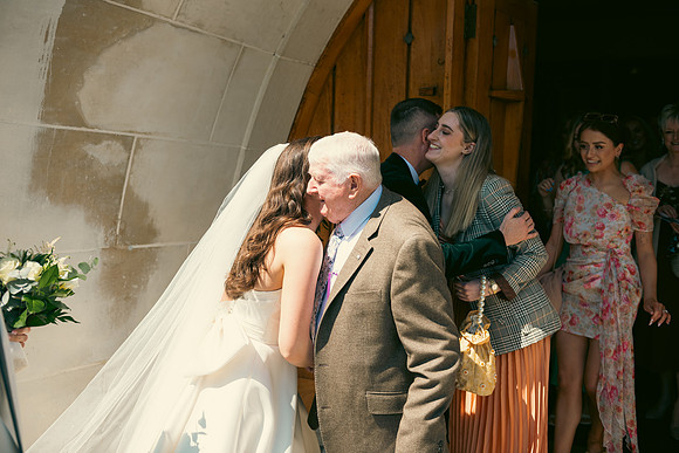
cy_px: 226
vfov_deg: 33.4
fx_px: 755
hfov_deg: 48.4
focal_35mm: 40
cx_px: 340
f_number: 3.5
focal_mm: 40
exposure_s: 1/800
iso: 100
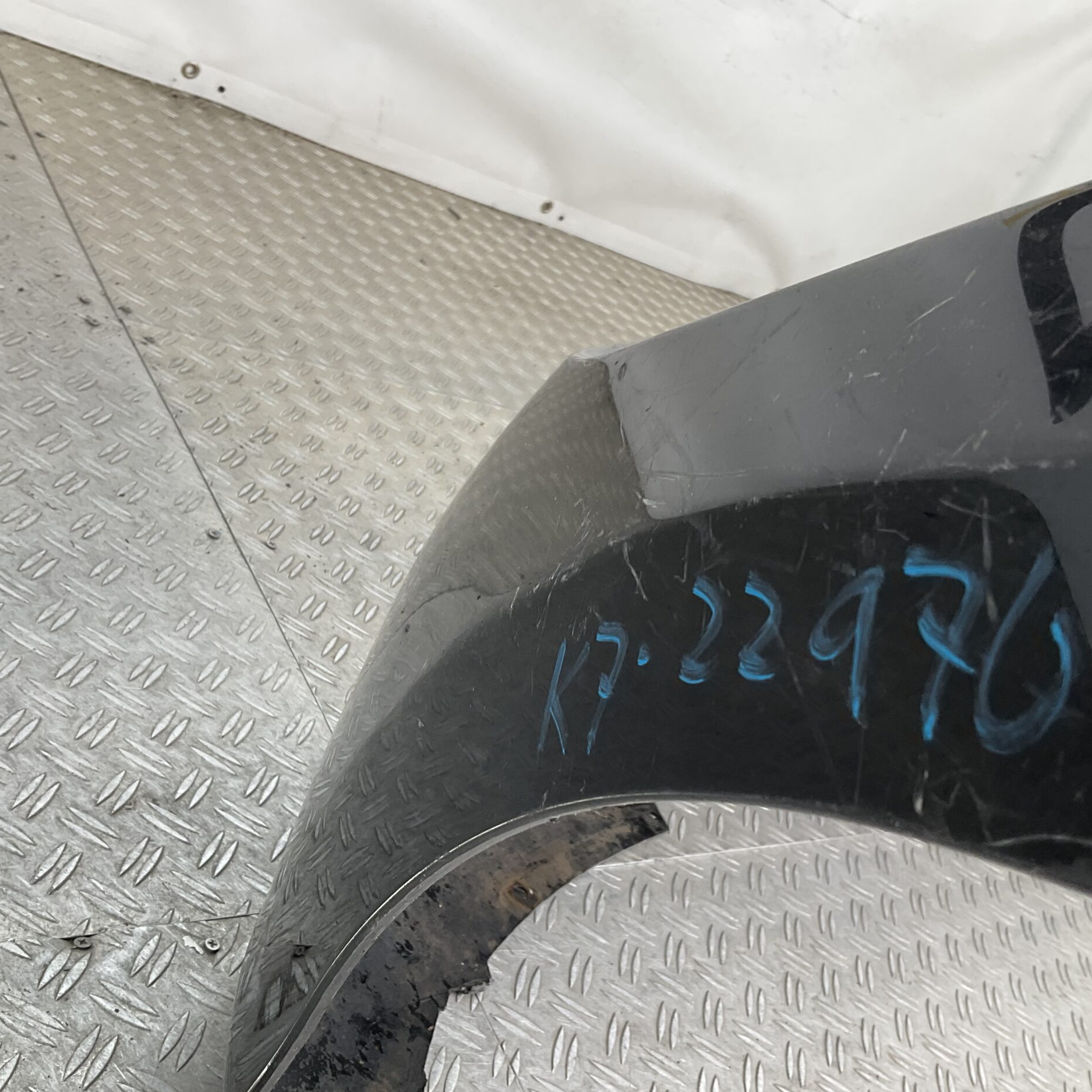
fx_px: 1249
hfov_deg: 47.2
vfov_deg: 47.2
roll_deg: -35.3
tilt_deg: -25.6
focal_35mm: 35
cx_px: 580
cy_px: 556
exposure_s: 1/106
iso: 16
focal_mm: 3
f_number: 1.8
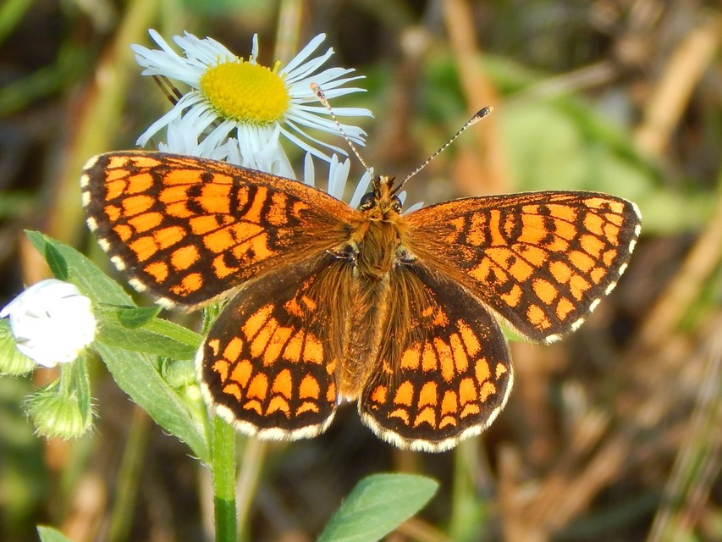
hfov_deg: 5.7
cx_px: 361
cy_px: 271
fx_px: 7218
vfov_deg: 4.3
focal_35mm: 346
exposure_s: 1/160
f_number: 5.7
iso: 125
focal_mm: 62.2
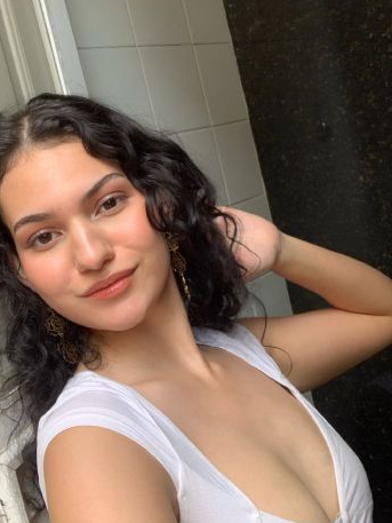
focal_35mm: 42
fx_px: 634
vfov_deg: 44.7
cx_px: 155
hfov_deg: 34.2
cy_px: 229
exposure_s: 1/121
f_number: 2.2
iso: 40
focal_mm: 2.87
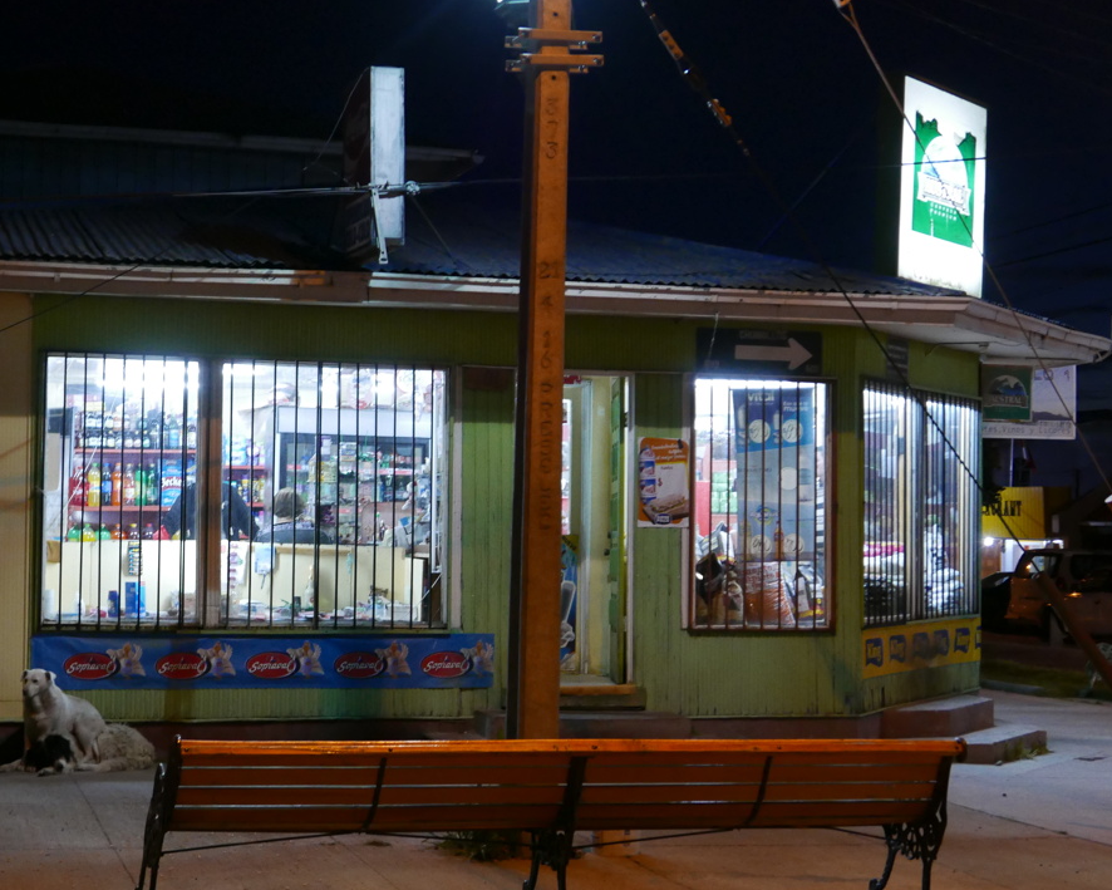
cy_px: 488
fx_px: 2172
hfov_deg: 28.6
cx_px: 430
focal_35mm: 66
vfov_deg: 23.1
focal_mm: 23.6
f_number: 2.8
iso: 1600
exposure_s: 1/40
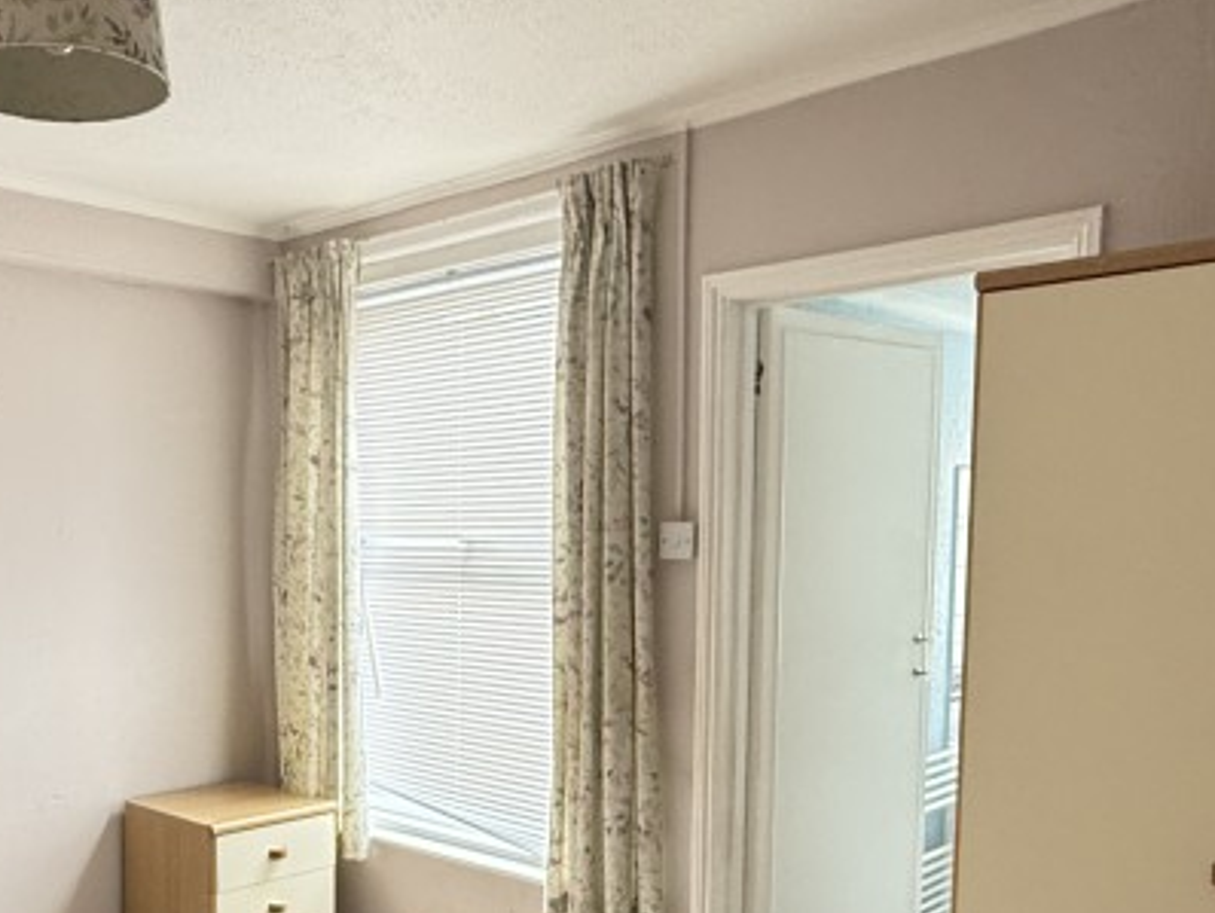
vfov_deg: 38.9
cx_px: 394
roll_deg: +0.1
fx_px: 1264
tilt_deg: -5.5
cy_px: 663
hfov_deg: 50.3
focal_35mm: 36
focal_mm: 2.22
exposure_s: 1/60
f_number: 2.2
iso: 400
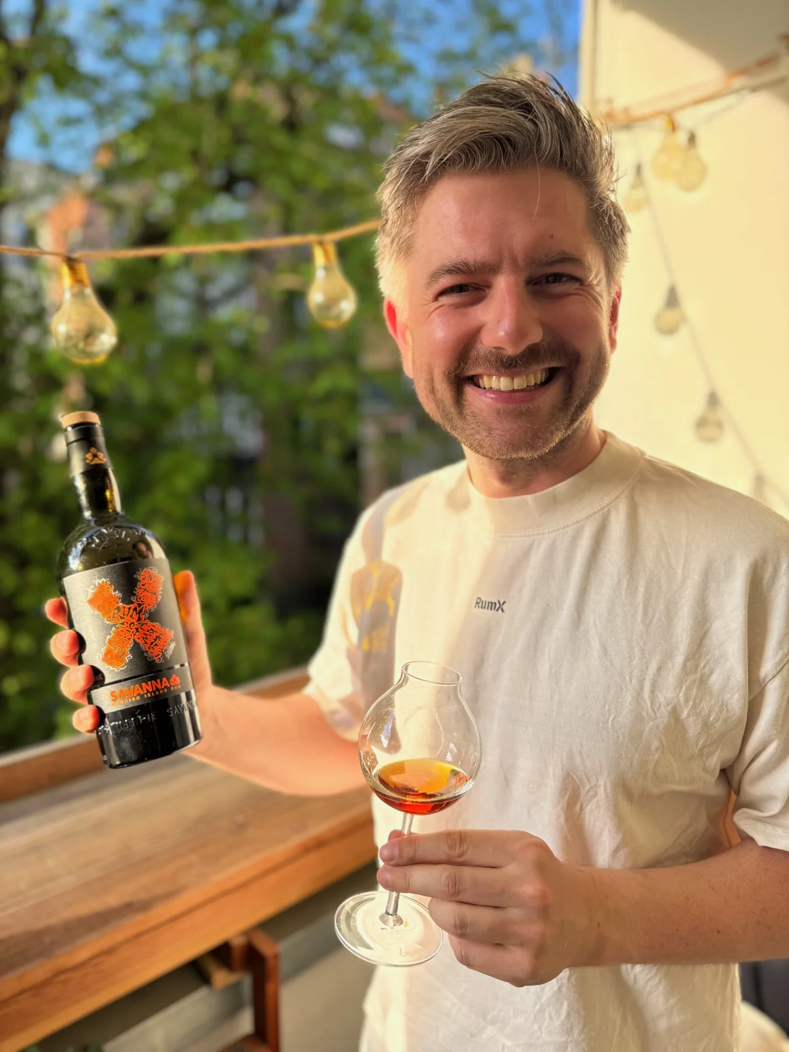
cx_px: 394
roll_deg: -0.1
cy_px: 526
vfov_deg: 71.6
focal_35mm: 24
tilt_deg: -8.5
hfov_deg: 56.8
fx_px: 729
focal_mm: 6.76
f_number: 1.78
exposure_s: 1/412
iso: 80
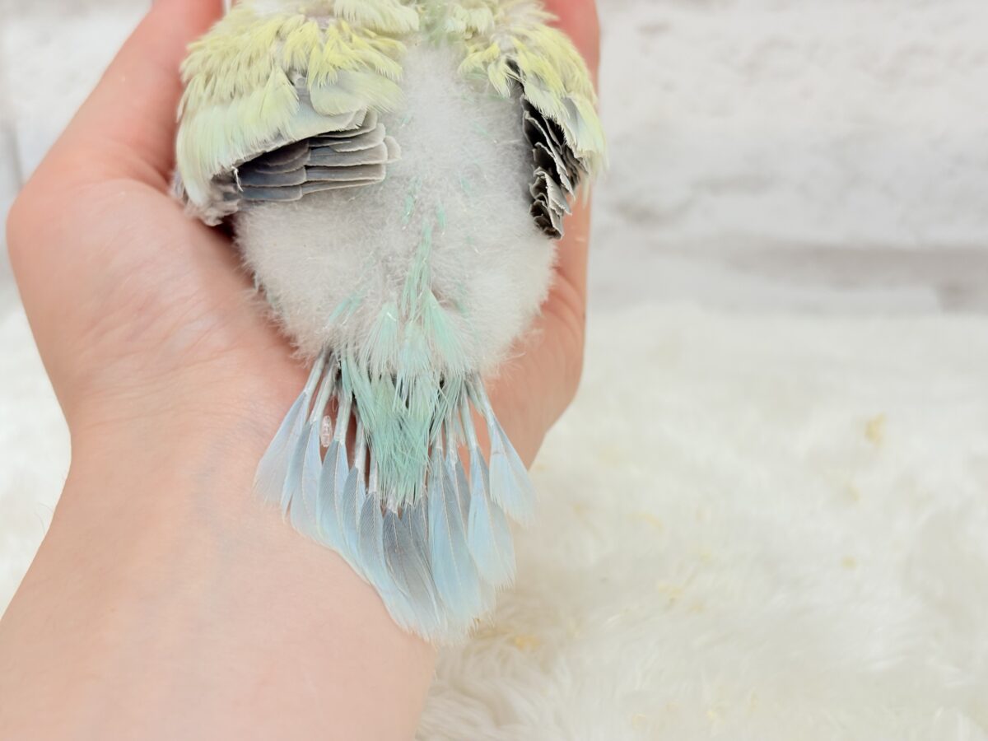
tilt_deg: -20.8
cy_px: 370
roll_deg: +3.4
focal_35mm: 52
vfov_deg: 28.0
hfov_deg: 36.8
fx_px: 1484
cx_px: 494
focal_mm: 5.96
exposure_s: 1/100
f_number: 1.6
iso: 80
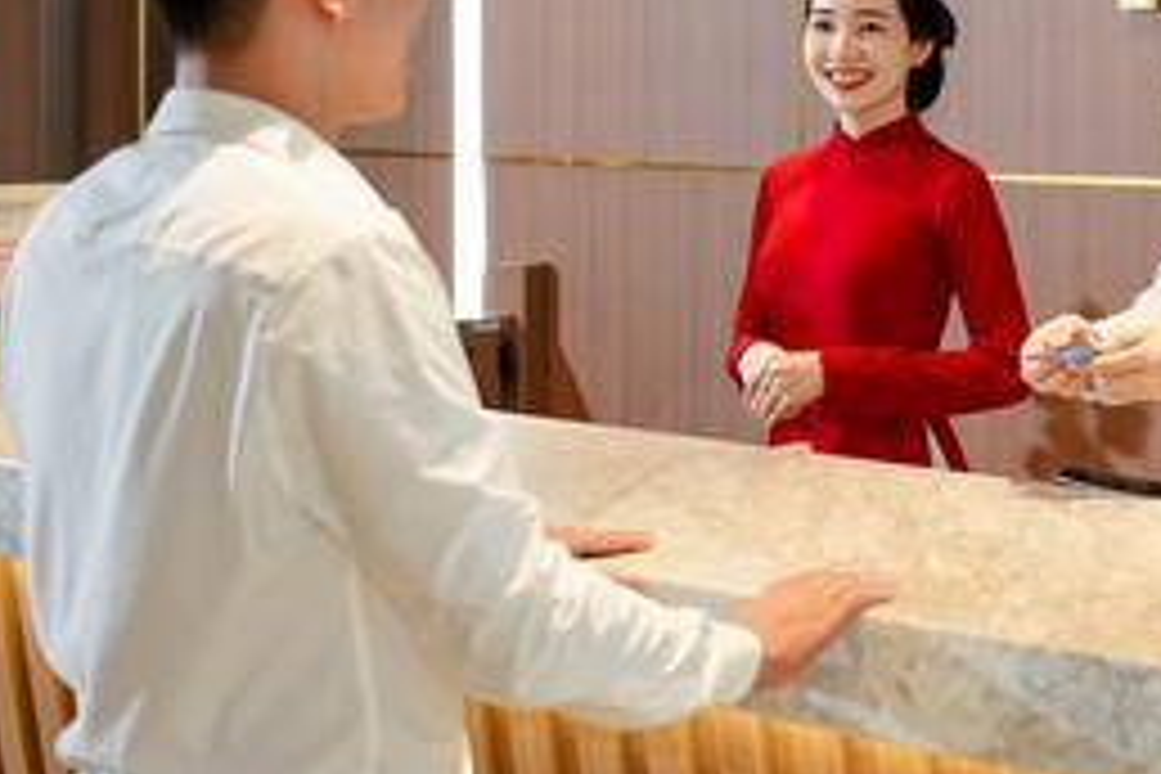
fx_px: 2652
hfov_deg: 23.3
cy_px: 119
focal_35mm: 82
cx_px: 1256
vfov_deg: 16.4
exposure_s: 1/80
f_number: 3.2
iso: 1600
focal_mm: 33.1
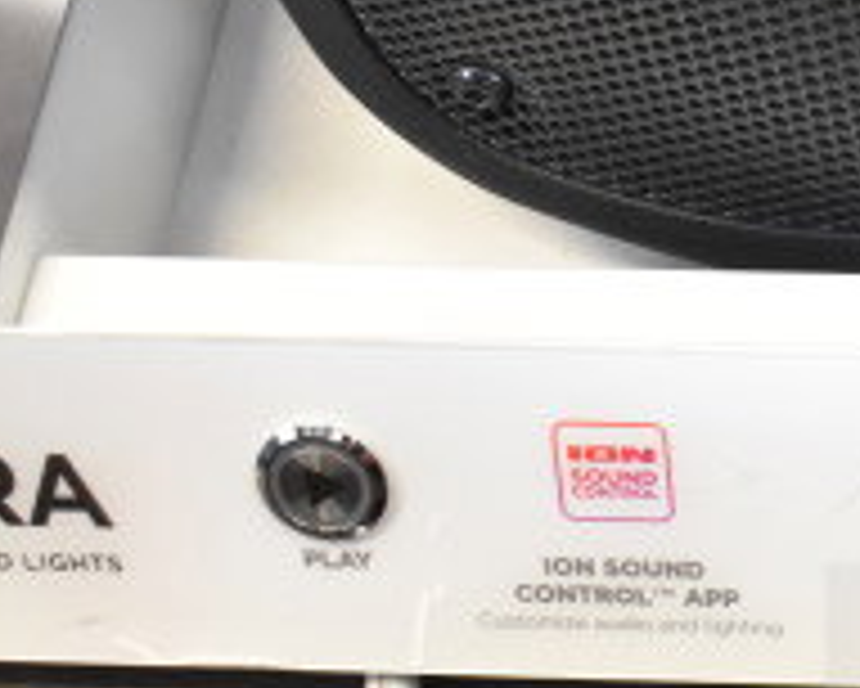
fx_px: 2865
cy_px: 420
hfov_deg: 15.6
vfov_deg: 13.7
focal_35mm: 112
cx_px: 1328
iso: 3200
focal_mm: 25
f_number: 4
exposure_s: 1/40
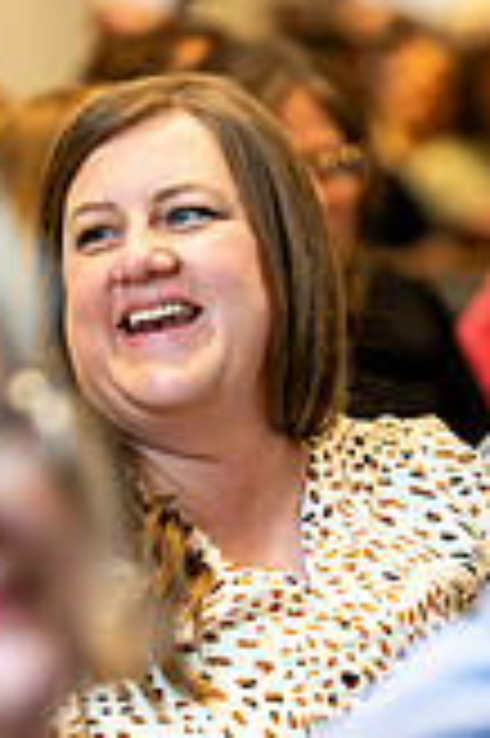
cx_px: 247
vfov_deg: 6.0
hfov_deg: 4.0
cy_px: 567
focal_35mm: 343
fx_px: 7017
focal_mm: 125
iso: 1600
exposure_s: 1/200
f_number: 2.8
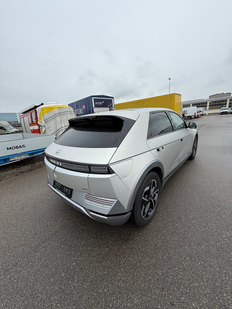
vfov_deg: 102.1
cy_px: 154
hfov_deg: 85.7
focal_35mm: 14
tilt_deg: -14.4
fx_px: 125
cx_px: 116
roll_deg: +3.3
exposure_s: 1/686
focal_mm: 2.22
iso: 50
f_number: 2.2
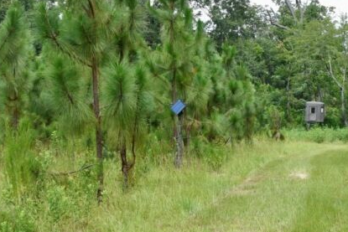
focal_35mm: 110
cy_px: 65
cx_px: 259
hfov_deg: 18.5
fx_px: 1064
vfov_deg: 12.4
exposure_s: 1/400
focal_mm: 35
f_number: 8
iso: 400
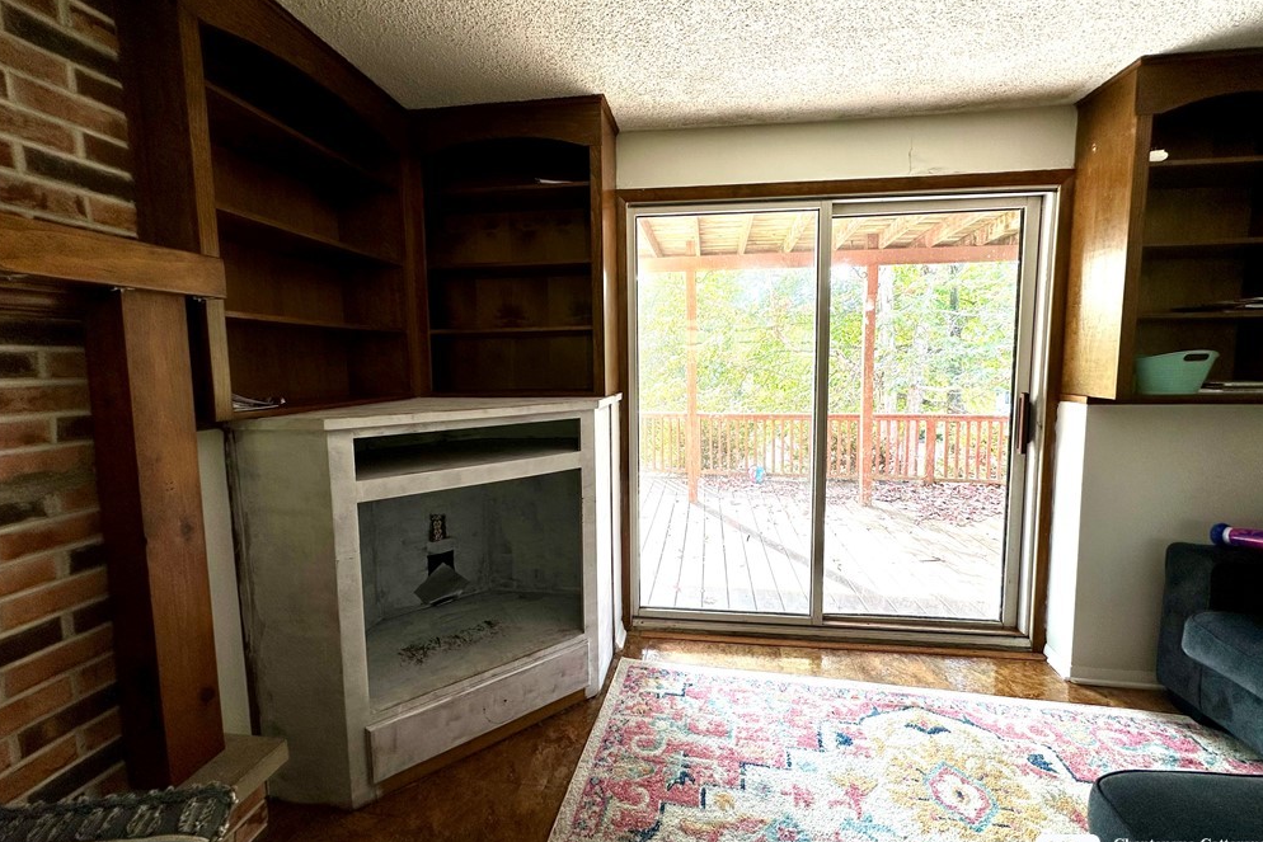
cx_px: 644
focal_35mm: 15
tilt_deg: -5.8
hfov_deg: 100.4
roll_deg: +0.3
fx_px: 526
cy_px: 411
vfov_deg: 77.3
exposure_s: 1/109
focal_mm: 2.22
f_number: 2.2
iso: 40
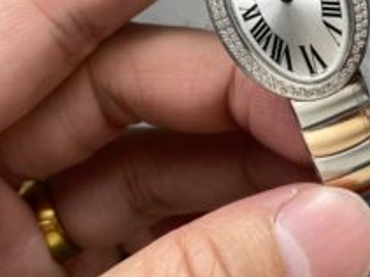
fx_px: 758
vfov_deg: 20.4
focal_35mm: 71
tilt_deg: -64.2
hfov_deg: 26.7
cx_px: 319
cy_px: 47
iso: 32
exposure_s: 1/122
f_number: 1.8
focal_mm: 4.25
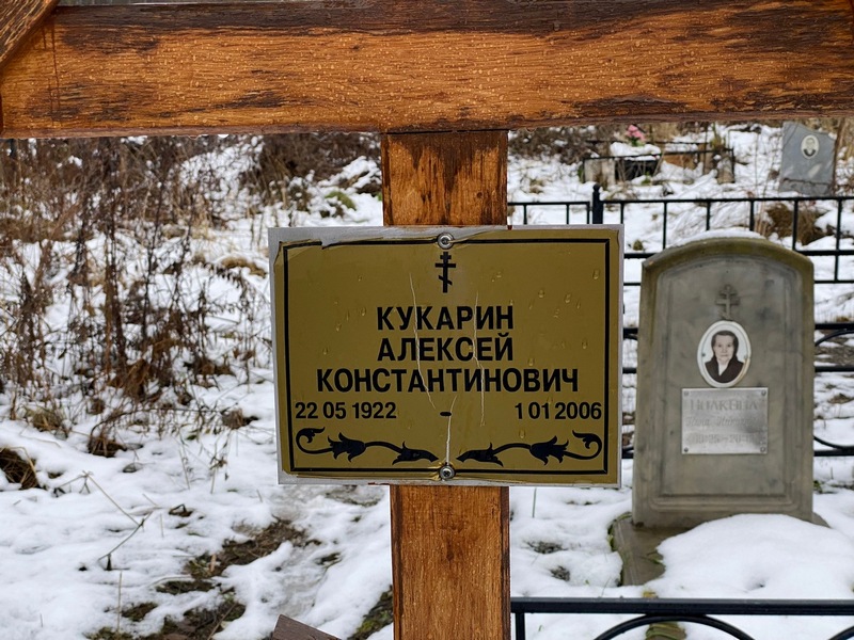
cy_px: 320
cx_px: 427
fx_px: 1283
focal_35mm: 52
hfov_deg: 36.8
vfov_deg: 28.0
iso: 50
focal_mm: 6
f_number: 2
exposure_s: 1/122
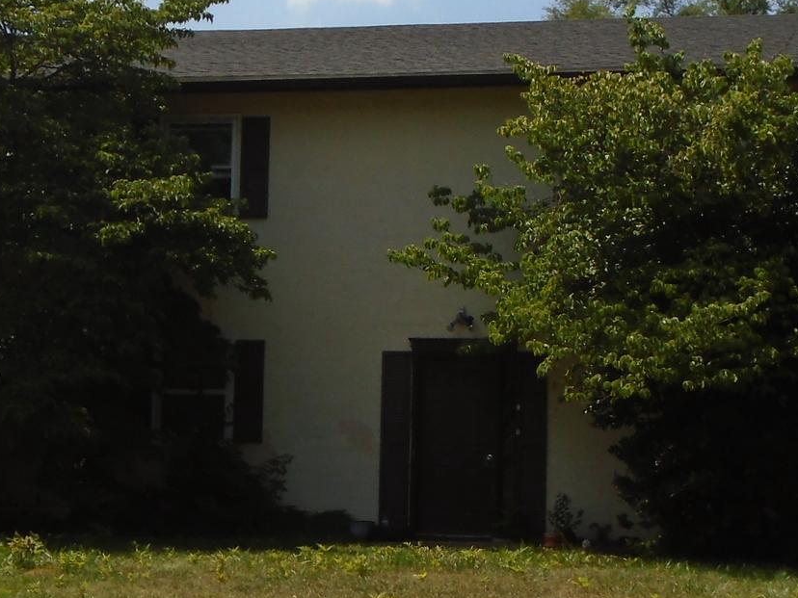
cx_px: 465
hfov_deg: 22.0
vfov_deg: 16.6
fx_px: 2052
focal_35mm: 89
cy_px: 284
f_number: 3.8
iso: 100
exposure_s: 1/1250
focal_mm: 6.4
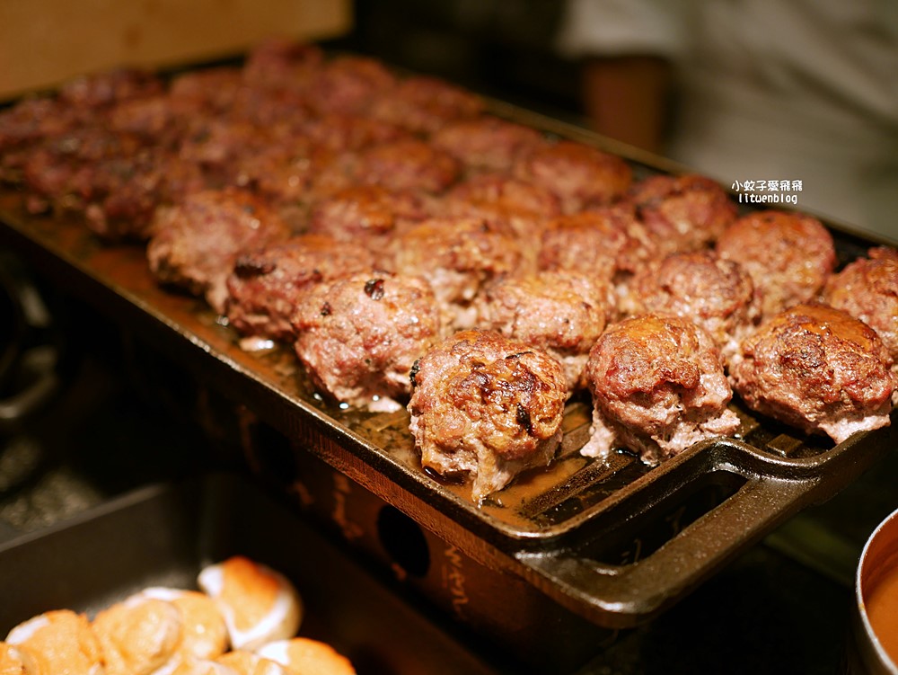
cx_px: 449
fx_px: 1298
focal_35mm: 50
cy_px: 338
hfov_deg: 38.2
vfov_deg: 29.1
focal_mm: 25
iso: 200
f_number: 1.8
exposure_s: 1/125
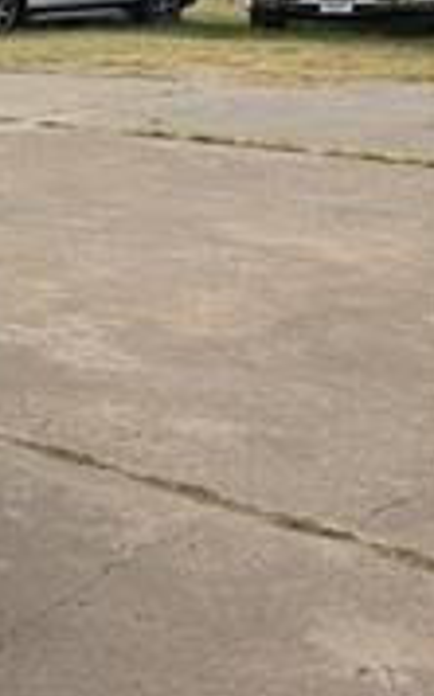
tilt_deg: -16.0
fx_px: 1365
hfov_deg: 14.0
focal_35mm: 72
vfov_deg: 28.5
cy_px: 250
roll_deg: +3.0
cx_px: -532
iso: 100
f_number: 1.78
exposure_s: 1/2907
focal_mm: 6.76
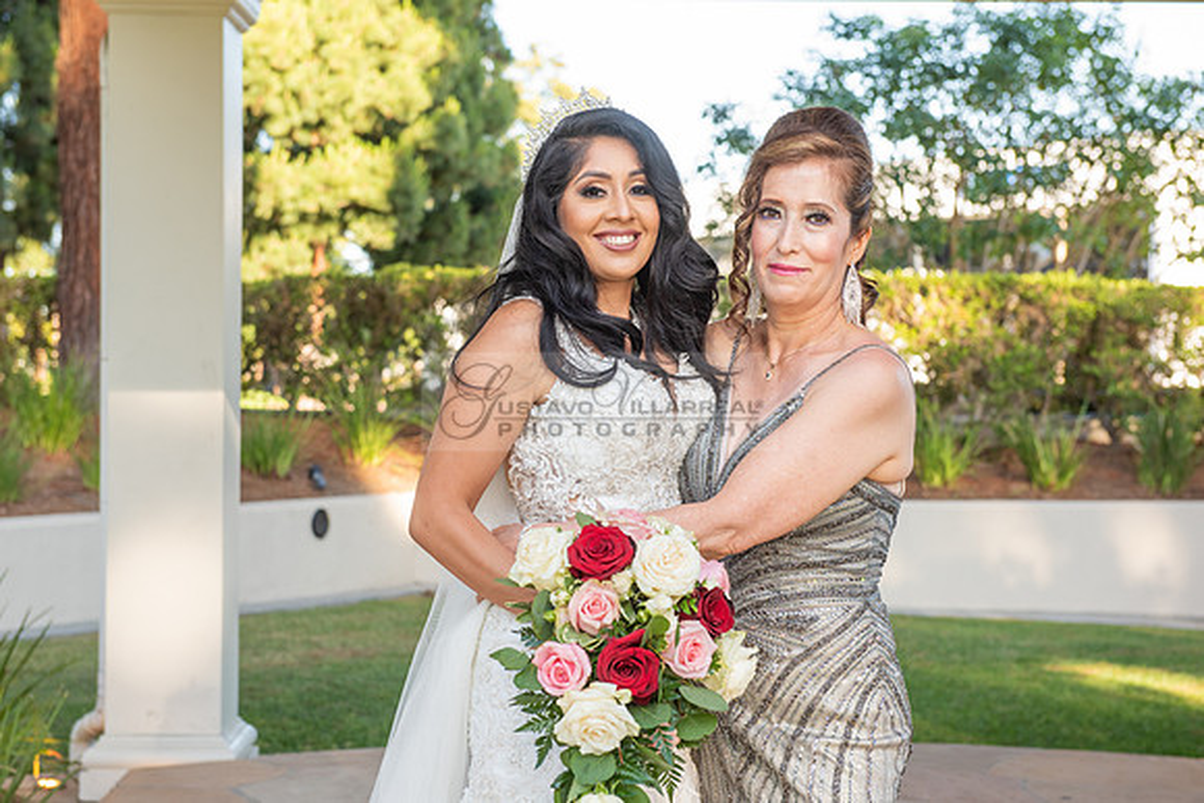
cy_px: 401
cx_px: 602
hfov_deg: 30.8
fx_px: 2183
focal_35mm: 65
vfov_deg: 20.8
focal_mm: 62
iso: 400
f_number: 5.6
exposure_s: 1/200
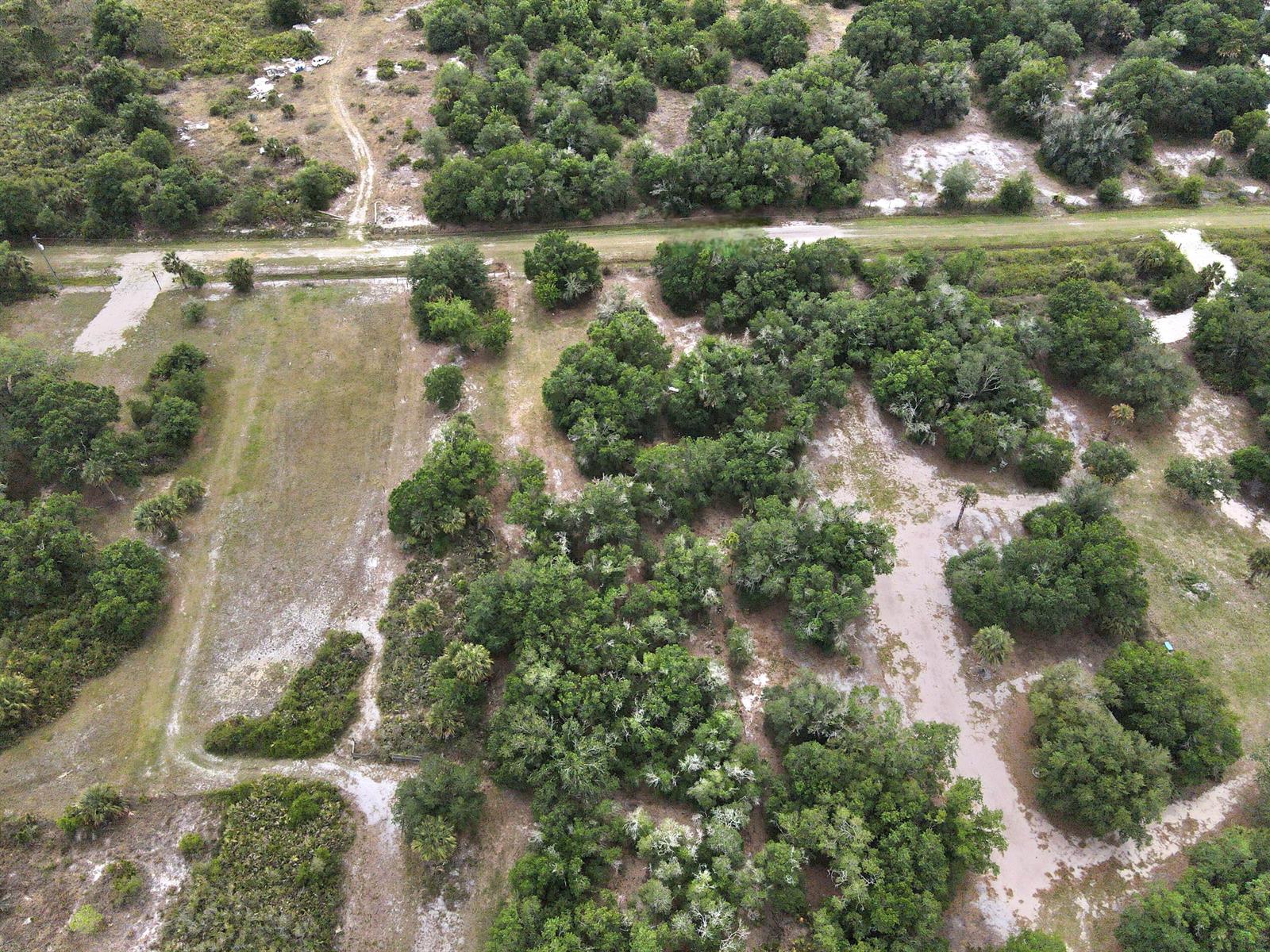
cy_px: 476
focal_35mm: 24
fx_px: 881
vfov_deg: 56.8
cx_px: 635
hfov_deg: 71.6
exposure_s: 1/100
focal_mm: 4.5
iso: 100
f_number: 2.8
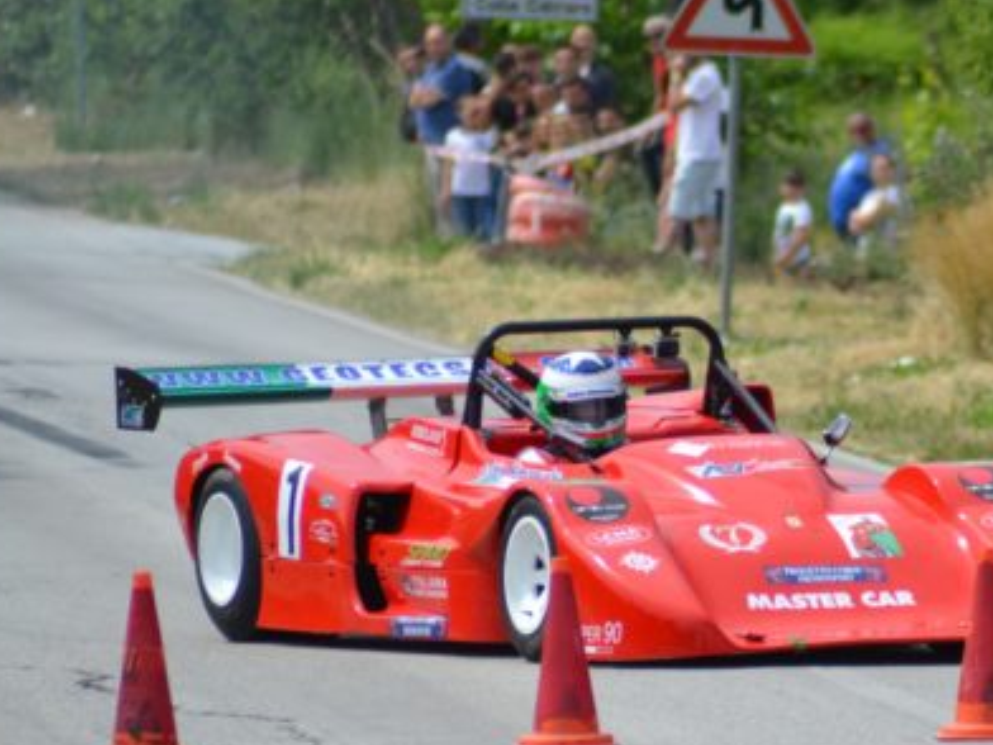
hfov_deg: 2.6
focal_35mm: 769
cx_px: 846
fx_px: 22060
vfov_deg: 1.9
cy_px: 580
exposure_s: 1/1600
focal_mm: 300
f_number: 6.3
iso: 400
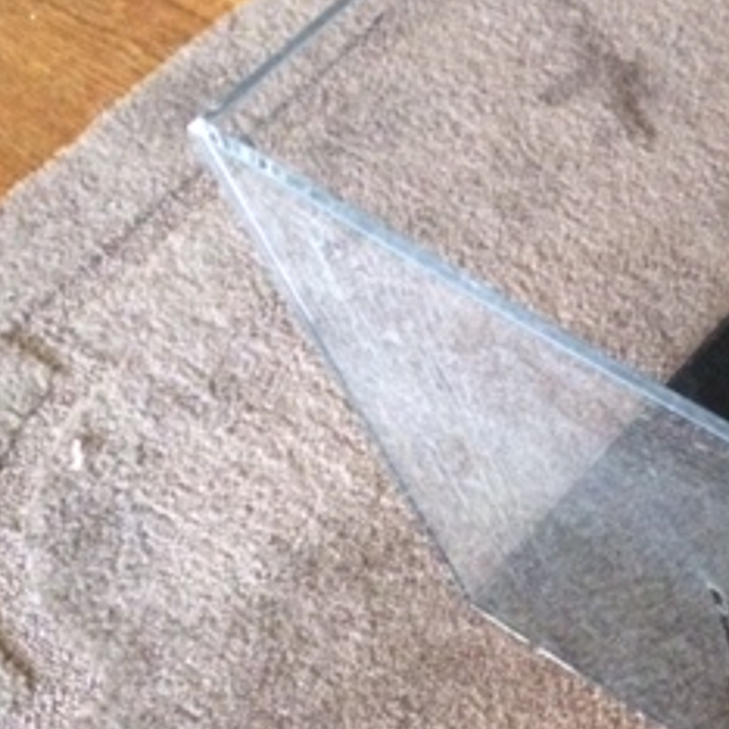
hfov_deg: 22.4
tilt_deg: -58.4
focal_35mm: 70
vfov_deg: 24.6
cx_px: 919
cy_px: 461
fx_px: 1668
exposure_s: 1/15
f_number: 2.2
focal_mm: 4.15
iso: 800
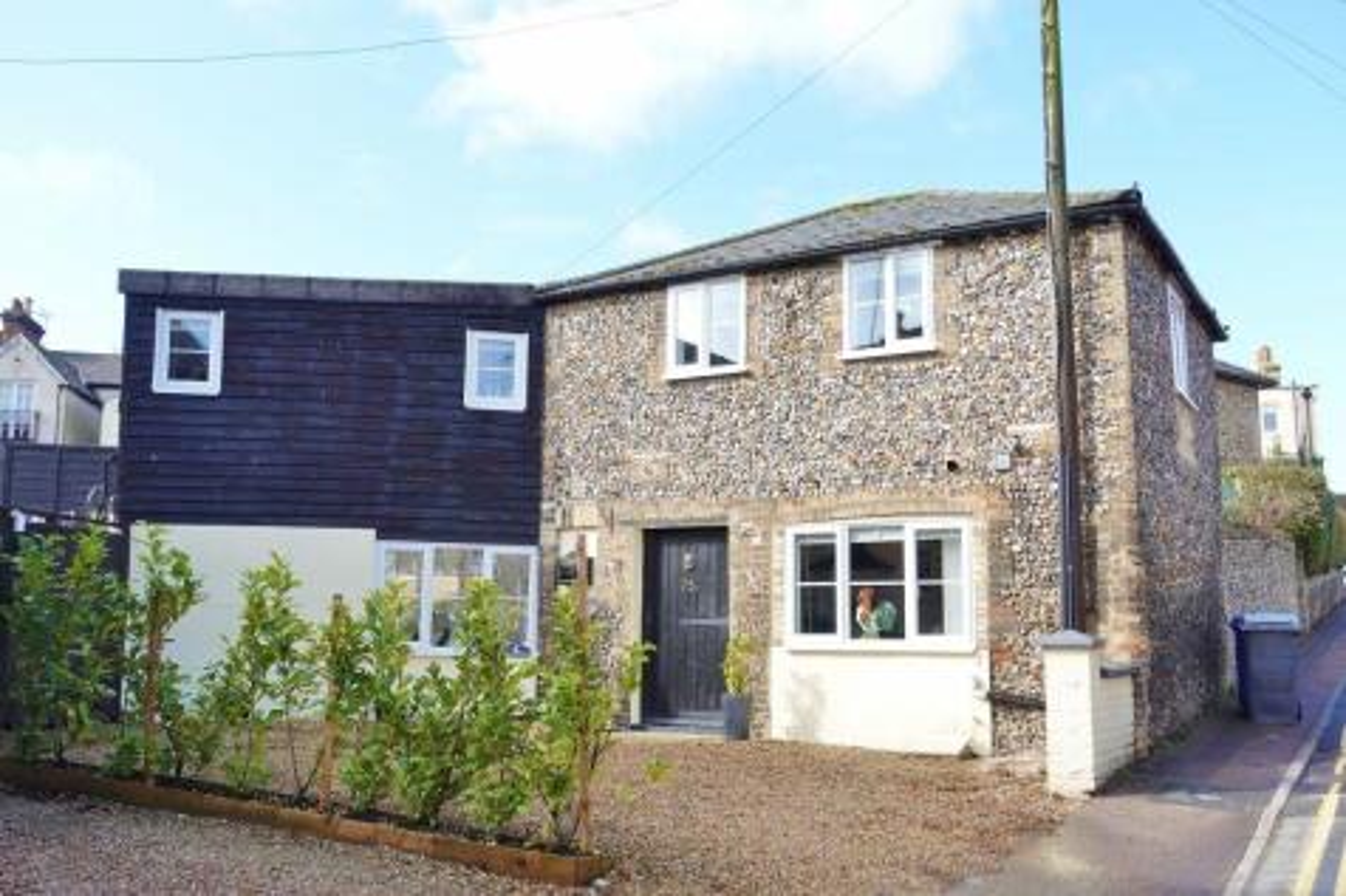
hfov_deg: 57.2
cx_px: 673
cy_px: 448
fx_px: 1233
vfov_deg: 39.9
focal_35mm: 33
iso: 125
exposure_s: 1/320
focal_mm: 12.2
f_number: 4
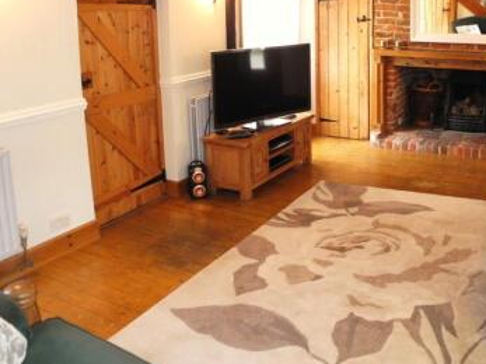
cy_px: 64
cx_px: 330
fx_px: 660
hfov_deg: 39.9
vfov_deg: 30.0
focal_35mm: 47
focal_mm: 6
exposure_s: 1/21.5
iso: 400
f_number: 2.8
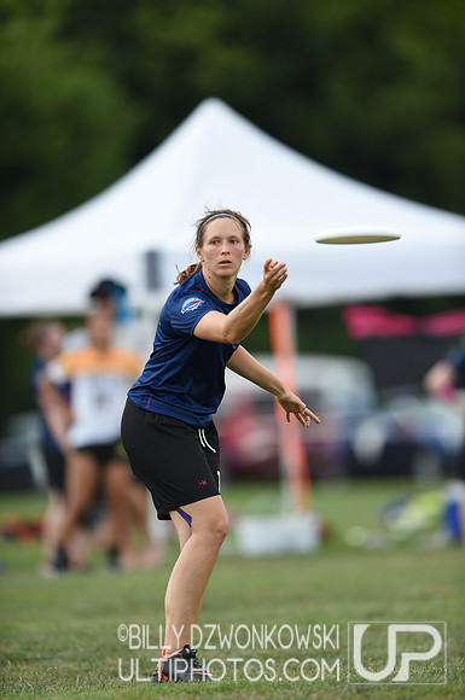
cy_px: 350
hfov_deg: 3.4
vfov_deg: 5.2
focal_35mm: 400
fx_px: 7773
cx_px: 232
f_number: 2.8
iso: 100
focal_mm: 400
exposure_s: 1/800
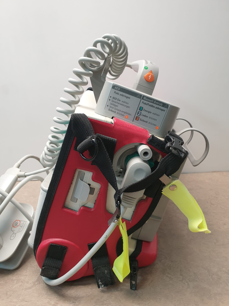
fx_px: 229
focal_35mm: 26
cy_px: 153
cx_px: 114
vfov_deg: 67.3
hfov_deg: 53.1
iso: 125
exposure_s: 1/50
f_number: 2.4
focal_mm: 4.3
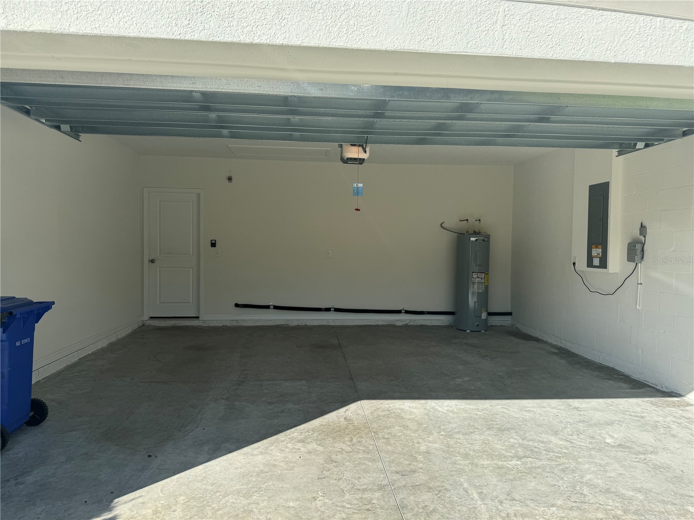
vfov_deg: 56.8
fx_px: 481
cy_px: 260
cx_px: 347
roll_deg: -1.0
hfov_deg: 71.6
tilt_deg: -2.5
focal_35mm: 24
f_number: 1.78
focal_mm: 6.86
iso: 80
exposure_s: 1/2506
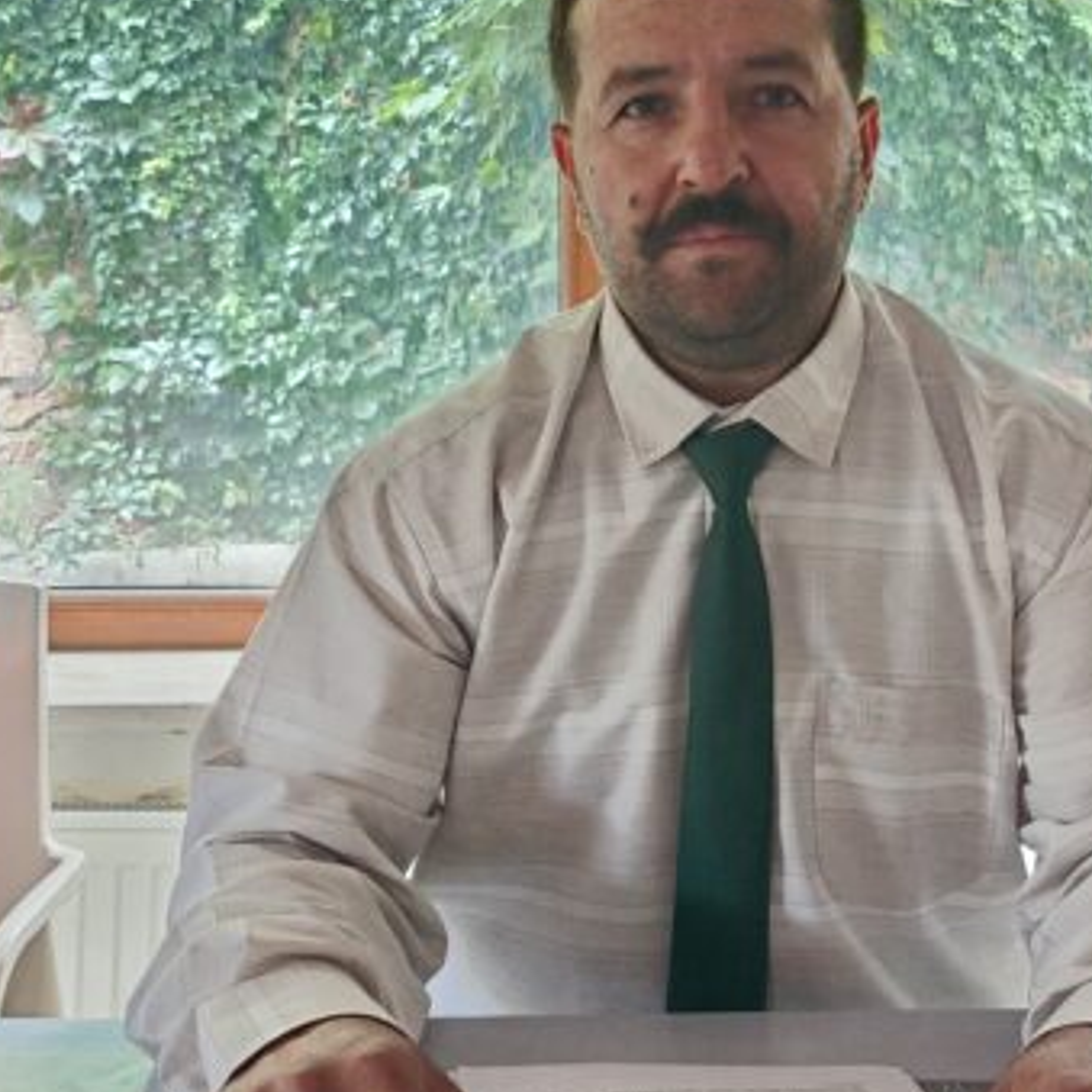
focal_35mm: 57
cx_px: 701
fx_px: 2034
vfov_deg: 30.0
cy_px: 459
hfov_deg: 29.9
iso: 775
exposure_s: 1/50
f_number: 1.7
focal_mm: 5.24
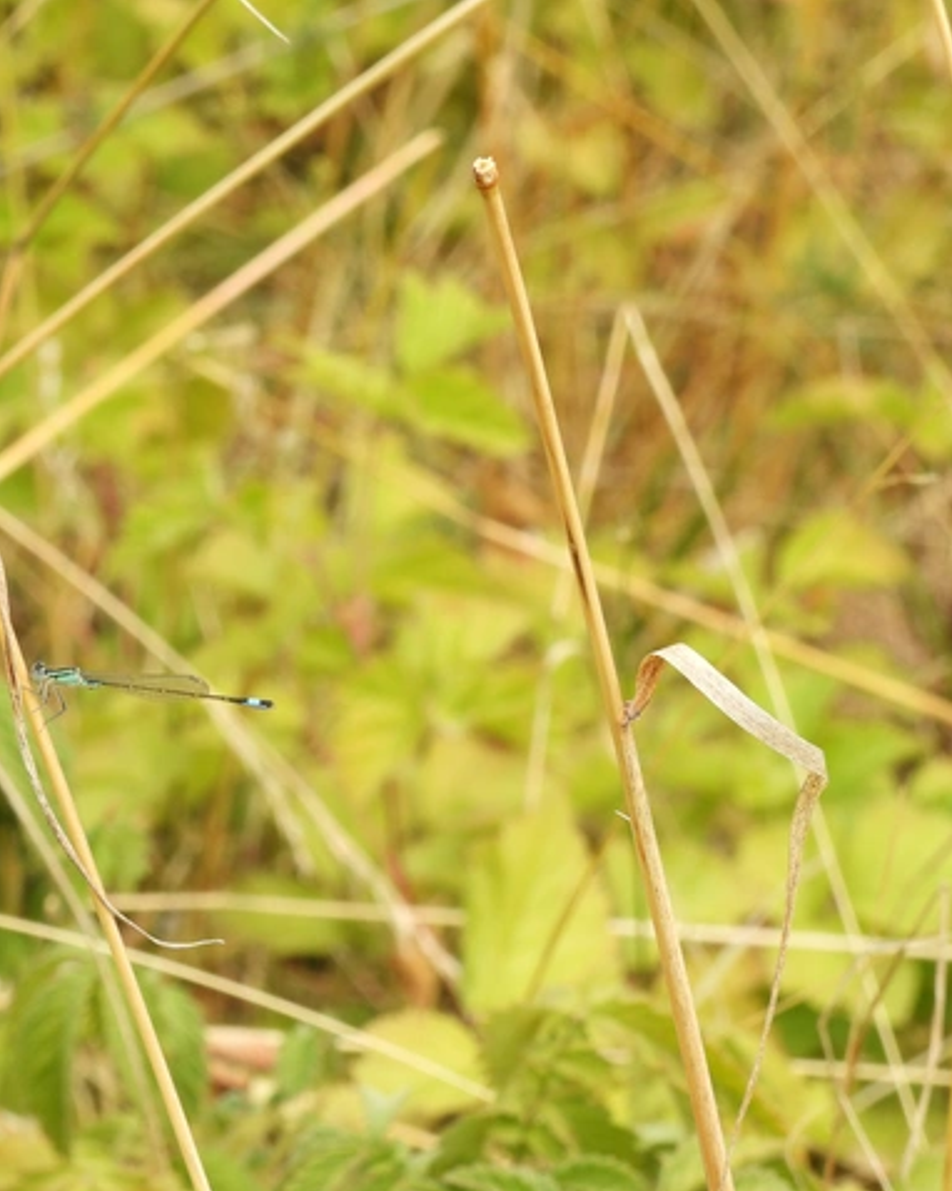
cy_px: 596
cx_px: 177
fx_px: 8529
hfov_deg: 6.4
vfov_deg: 8.0
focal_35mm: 242
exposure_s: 1/125
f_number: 5.6
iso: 100
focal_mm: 33
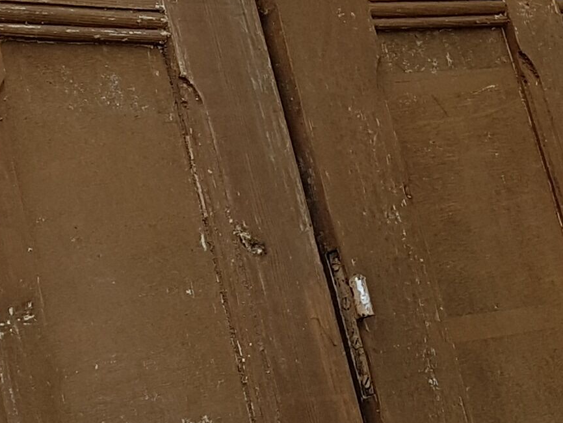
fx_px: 1969
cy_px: -176
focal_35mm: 121
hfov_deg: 16.3
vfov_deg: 11.8
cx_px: 303
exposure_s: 1/842
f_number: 1.7
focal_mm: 4.2
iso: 50
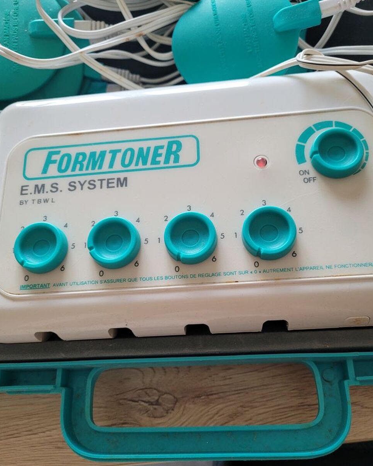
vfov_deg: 62.2
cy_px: 245
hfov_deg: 51.5
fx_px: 386
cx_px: 190
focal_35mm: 28
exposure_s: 1/100
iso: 200
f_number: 1.8
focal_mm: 5.4
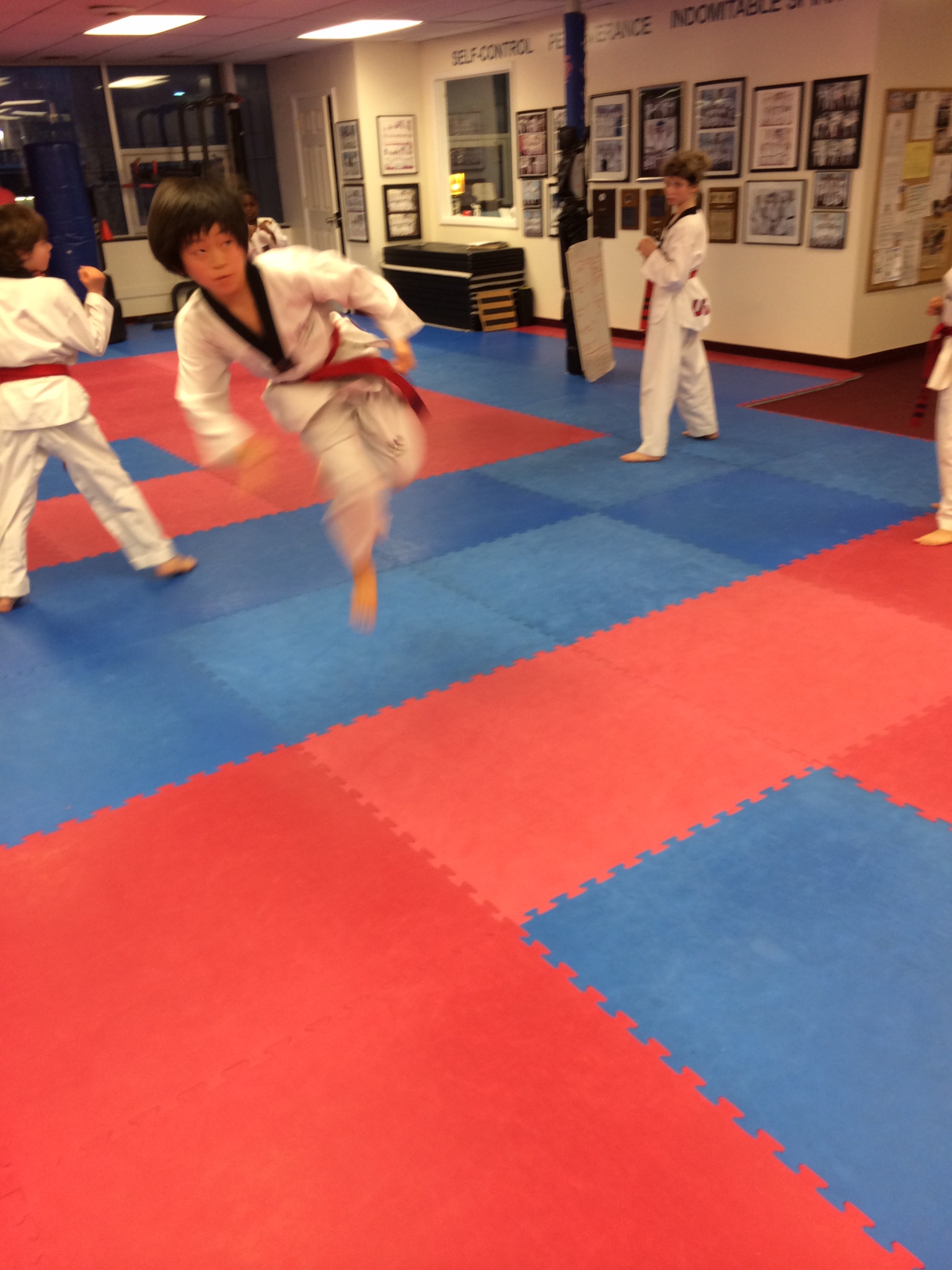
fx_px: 1100
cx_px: 476
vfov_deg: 60.0
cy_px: 635
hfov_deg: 46.8
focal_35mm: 30
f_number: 2.2
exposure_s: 1/30
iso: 80
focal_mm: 4.12
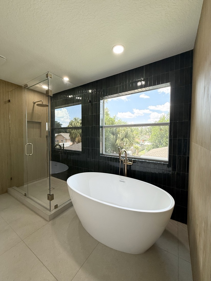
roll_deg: -0.8
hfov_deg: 85.7
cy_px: 140
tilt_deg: -1.7
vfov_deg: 102.1
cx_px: 106
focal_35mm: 14
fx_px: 114
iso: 64
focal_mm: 2.22
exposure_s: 1/120
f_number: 2.2
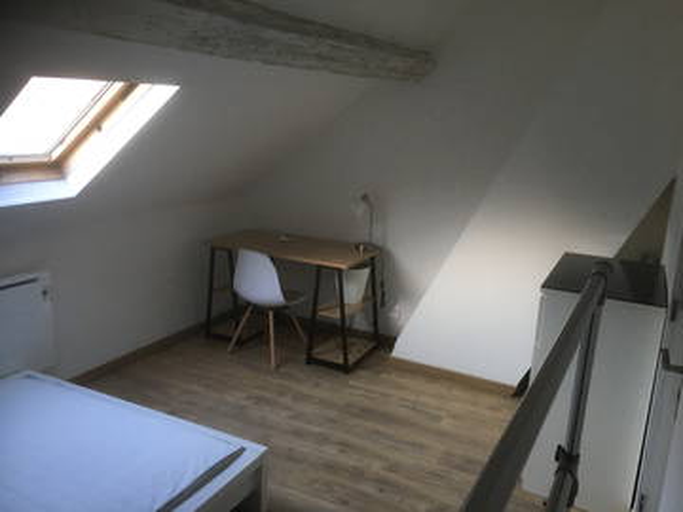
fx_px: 572
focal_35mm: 29
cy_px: 256
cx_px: 342
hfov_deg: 61.7
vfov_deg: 48.2
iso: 64
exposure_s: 1/33
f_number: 2.2
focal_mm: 4.15
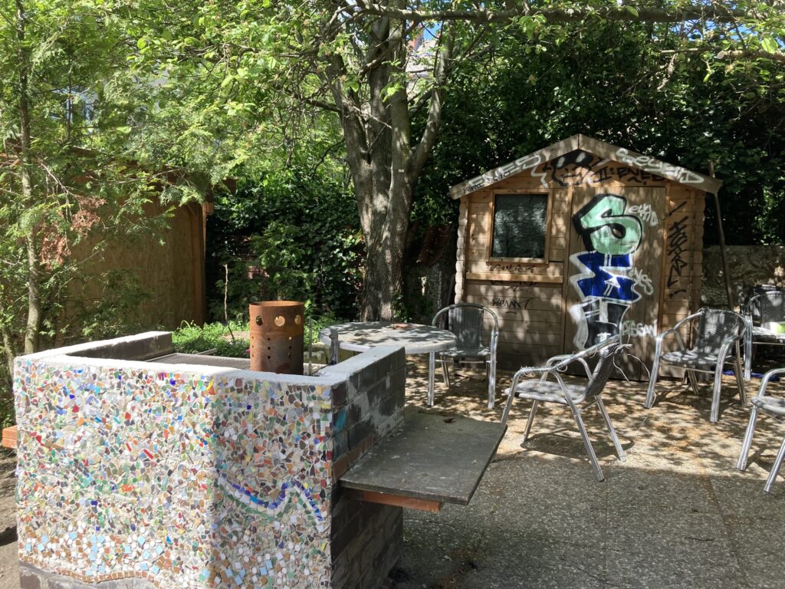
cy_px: 294
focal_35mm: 28
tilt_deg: -2.8
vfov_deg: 49.7
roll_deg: -1.7
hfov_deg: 63.4
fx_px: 635
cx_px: 392
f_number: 1.8
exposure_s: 1/342
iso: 20
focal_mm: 3.99
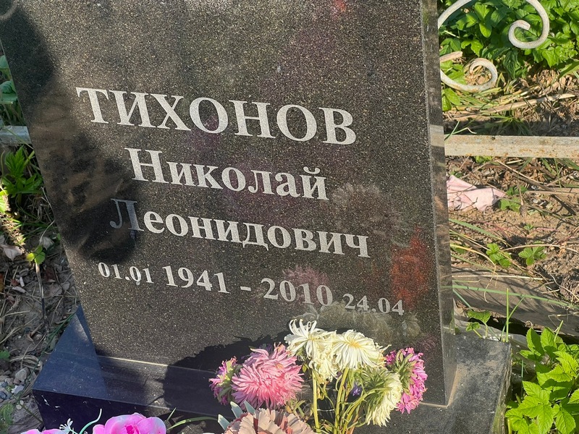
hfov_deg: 25.3
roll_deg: +16.3
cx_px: 290
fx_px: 1288
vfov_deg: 19.1
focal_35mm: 77
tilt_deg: -37.5
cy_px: 217
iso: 32
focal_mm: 9
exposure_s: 1/193
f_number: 2.8
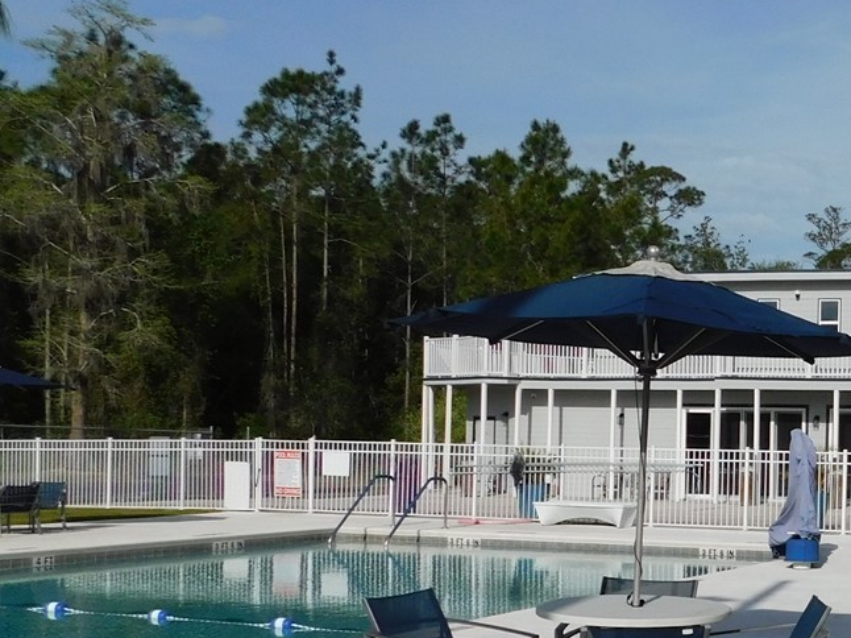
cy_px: 453
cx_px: 1010
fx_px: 1401
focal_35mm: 57
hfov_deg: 29.3
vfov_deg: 25.4
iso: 125
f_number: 6
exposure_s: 1/1000
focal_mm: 4
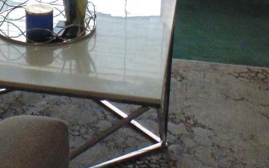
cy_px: -128
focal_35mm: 95
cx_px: -5
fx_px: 696
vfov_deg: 12.6
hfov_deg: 21.1
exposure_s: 1/50
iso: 200
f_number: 3.1
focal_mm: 4
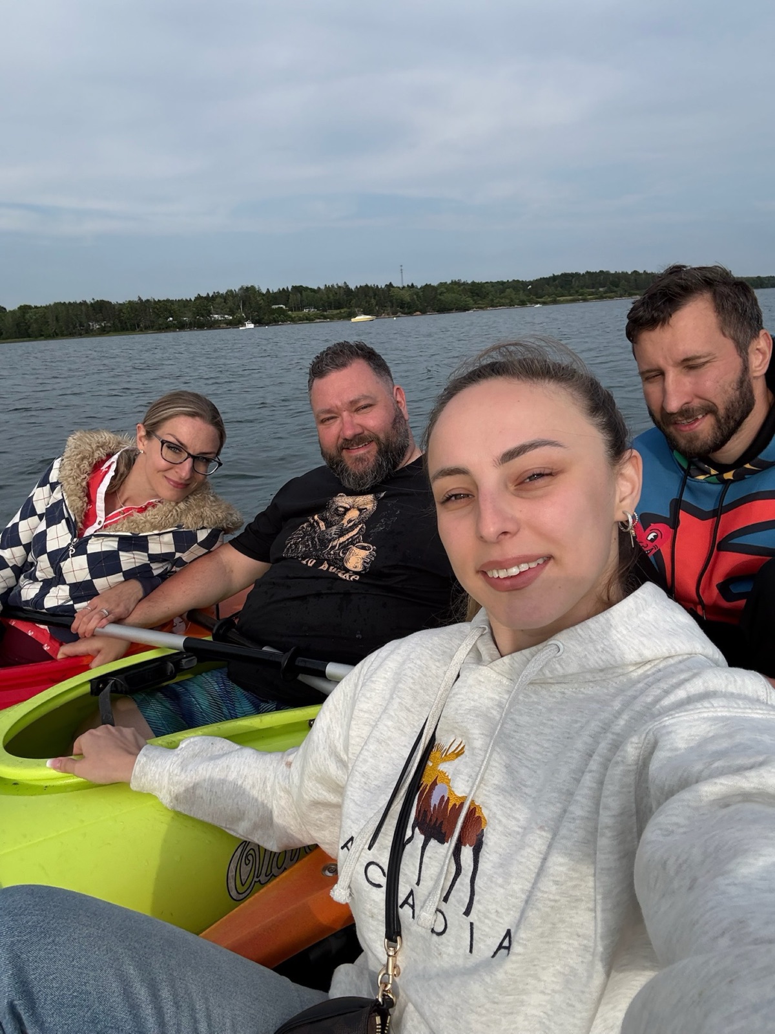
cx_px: 388
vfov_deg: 73.9
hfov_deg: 58.9
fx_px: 687
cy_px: 517
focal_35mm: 23
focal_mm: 2.69
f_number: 1.9
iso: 25
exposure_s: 1/1080
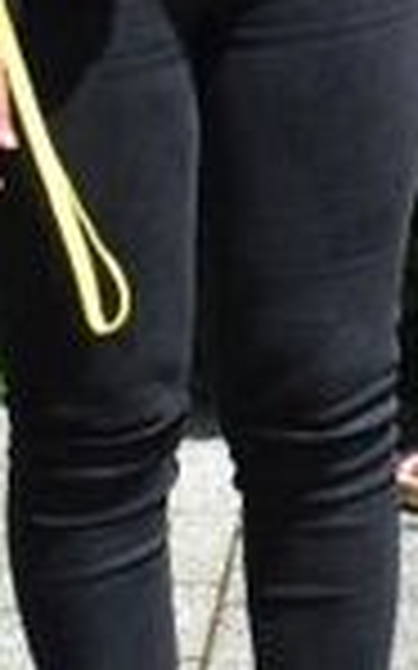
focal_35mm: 274
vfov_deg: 7.4
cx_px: 1146
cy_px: -564
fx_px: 4999
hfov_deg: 4.6
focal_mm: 26
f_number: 8
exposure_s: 1/250
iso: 100
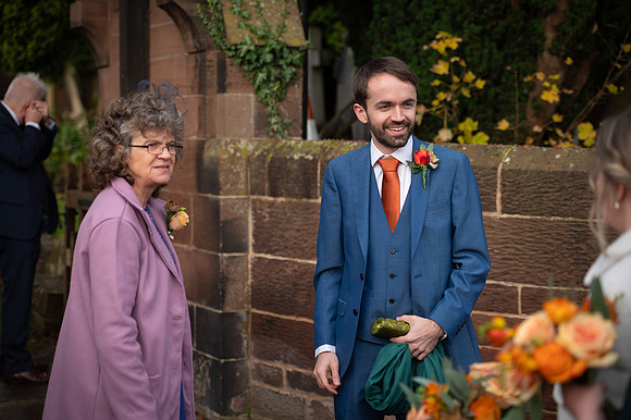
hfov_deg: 20.4
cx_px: 316
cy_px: 210
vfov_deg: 13.7
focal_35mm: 100
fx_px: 1752
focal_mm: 100
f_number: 2.8
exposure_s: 1/400
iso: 125
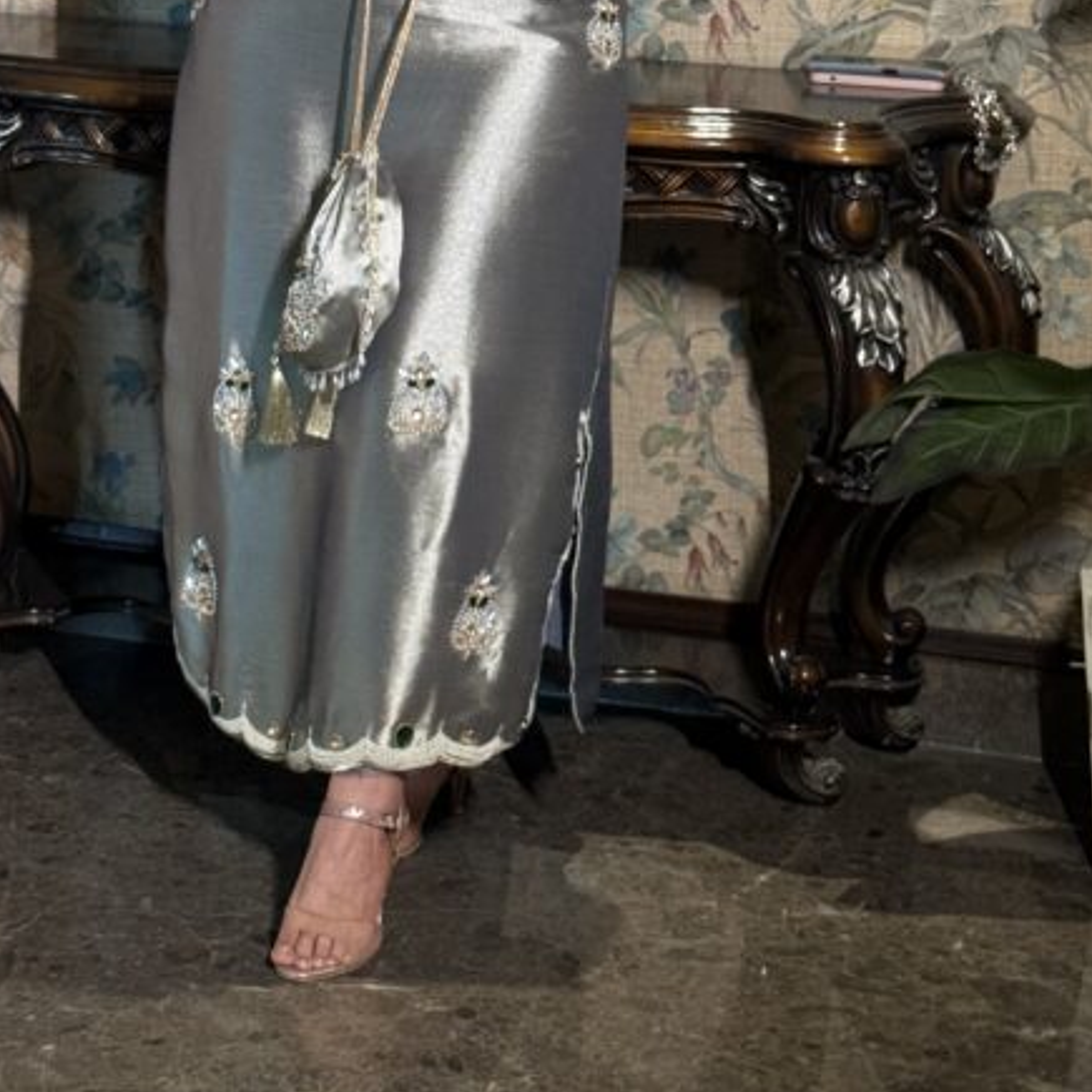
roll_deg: -2.4
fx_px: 3248
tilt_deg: -6.6
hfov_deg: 19.1
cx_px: 414
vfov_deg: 18.6
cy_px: 36
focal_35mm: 91
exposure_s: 1/50
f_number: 1.78
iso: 125
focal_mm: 6.76
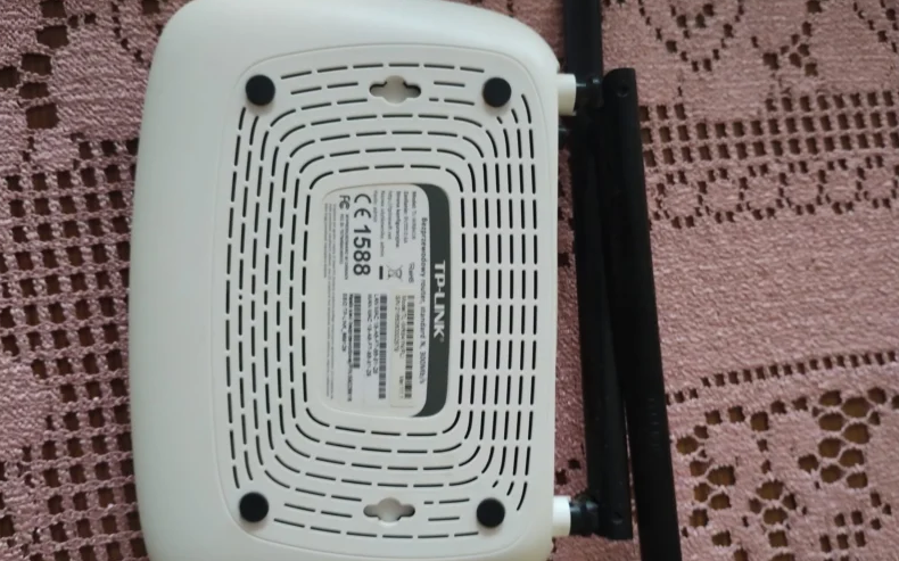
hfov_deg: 62.9
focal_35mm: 30
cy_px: 330
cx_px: 448
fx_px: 735
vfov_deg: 41.6
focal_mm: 4.27
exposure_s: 1/14.3
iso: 2981
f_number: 1.8
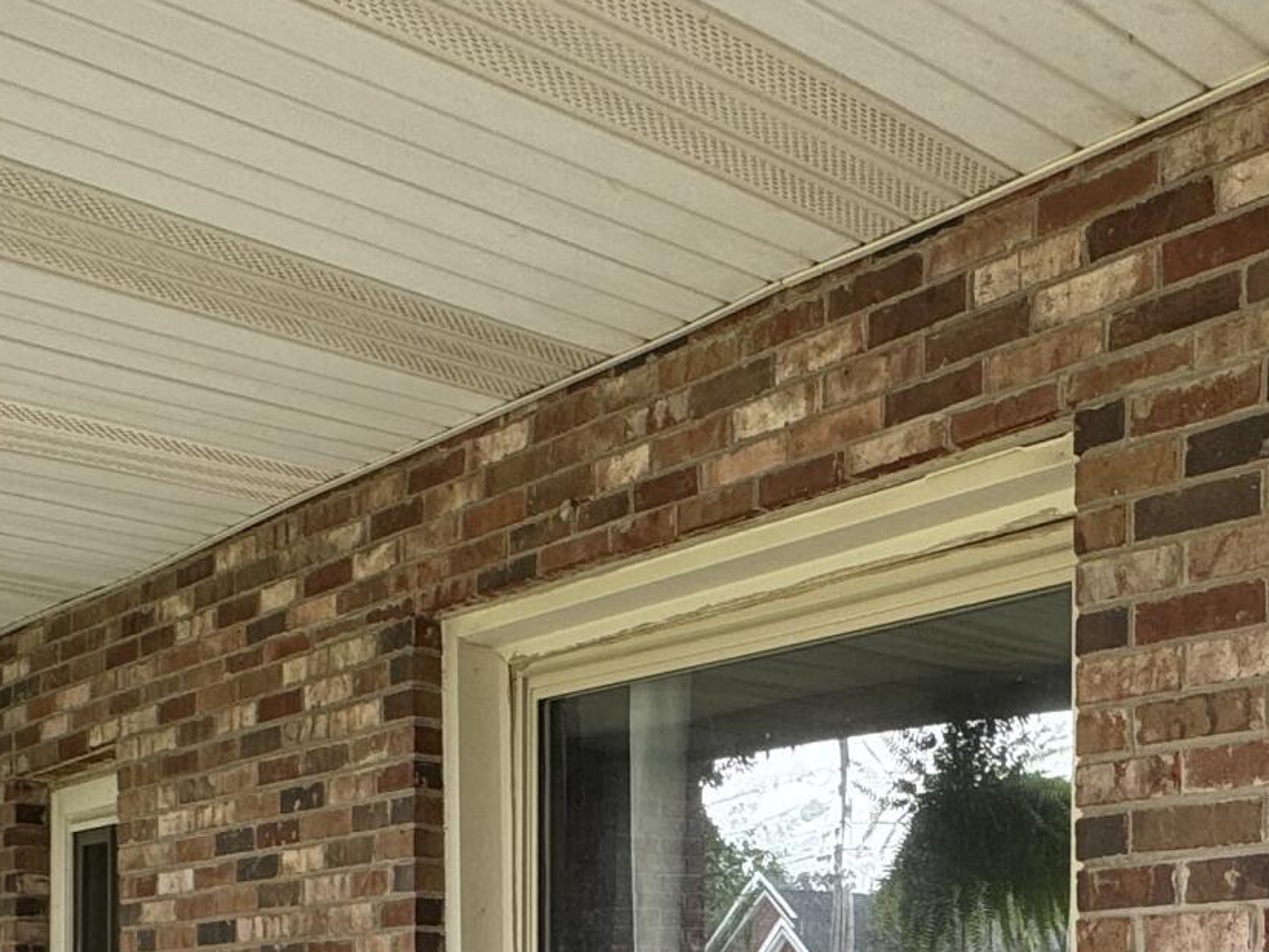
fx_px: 1870
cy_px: 1074
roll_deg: +0.4
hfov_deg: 37.2
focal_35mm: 51
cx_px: 813
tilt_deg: -0.3
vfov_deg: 26.1
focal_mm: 2.22
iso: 100
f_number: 2.2
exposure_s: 1/99
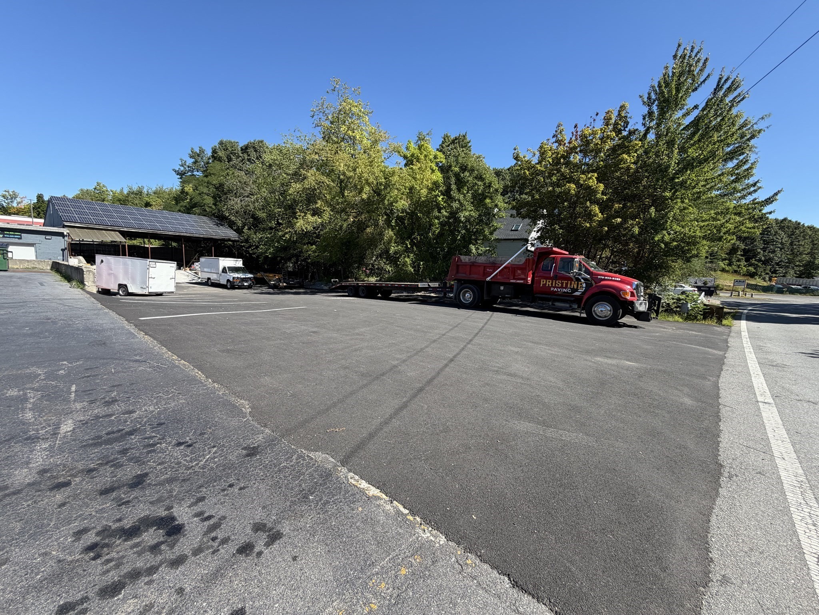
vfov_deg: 85.7
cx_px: 410
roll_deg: -0.9
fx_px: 331
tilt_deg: -6.6
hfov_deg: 102.1
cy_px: 308
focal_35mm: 14
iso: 40
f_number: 2.2
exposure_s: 1/760
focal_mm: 2.22
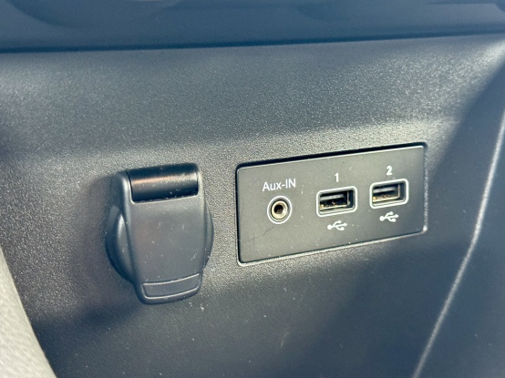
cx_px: 251
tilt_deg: -21.3
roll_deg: -2.7
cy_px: 197
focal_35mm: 52
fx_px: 758
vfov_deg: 28.0
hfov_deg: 36.8
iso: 250
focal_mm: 6.76
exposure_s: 1/38
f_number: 1.78
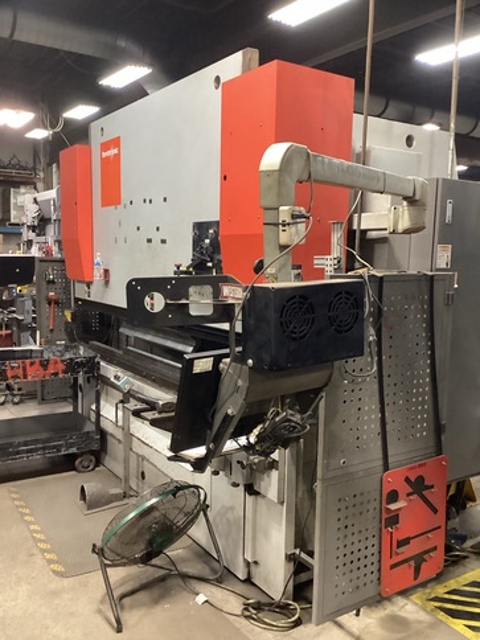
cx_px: 245
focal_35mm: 32
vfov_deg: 56.8
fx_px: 592
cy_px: 328
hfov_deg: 44.2
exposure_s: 1/60
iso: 250
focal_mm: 3.3
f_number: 2.4
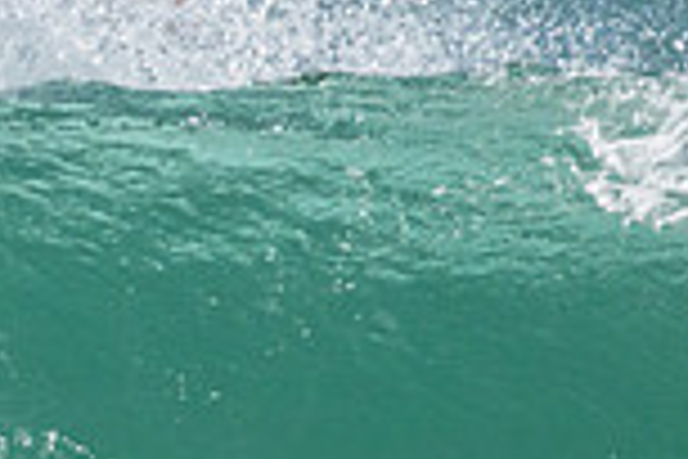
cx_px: -175
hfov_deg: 0.7
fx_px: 57998
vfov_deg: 0.5
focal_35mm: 3035
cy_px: 538
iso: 2200
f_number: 11
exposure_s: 1/1250
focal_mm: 800
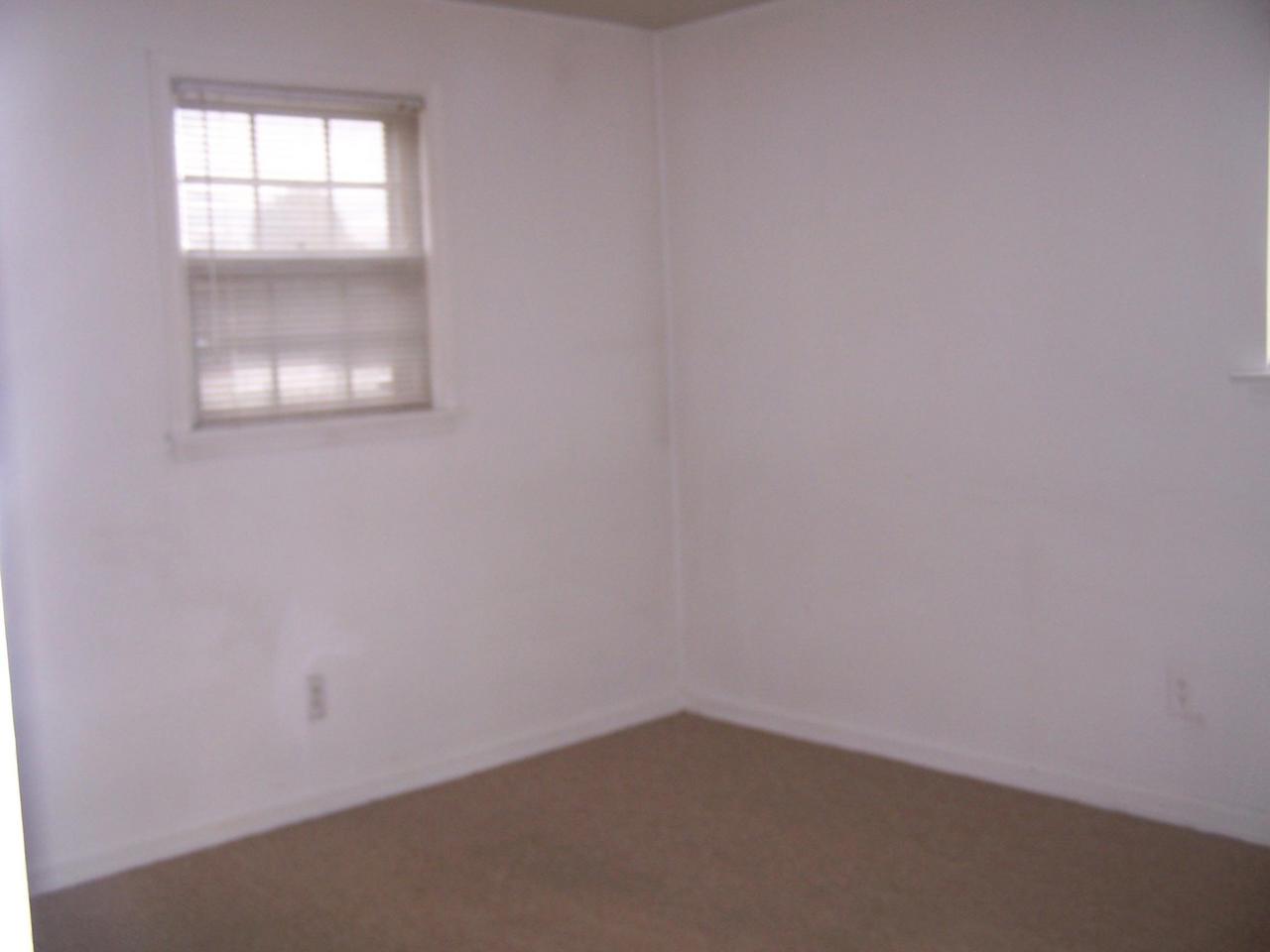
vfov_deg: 37.7
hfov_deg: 49.0
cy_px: 476
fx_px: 1394
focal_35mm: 38
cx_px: 635
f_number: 2.8
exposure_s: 1/60
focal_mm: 6.3
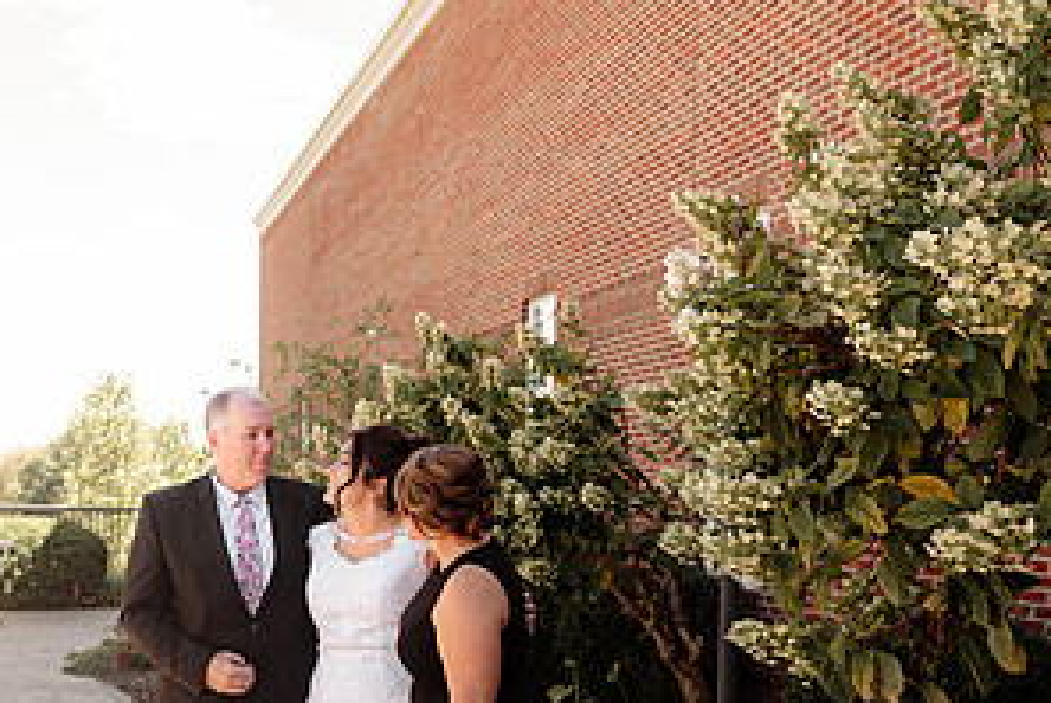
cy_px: 545
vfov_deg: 28.2
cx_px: 394
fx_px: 1373
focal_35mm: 47
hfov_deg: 41.6
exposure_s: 1/400
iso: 160
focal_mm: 24
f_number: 2.8
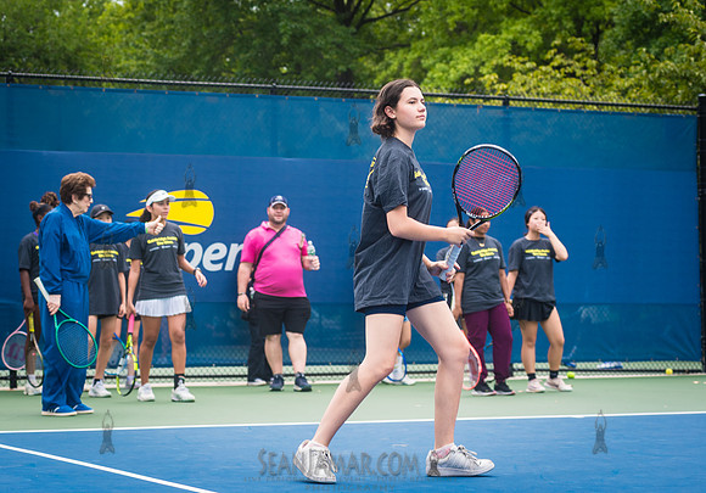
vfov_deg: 15.1
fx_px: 1858
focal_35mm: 93
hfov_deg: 21.5
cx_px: 300
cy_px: 225
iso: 200
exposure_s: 1/320
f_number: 4.5
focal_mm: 80
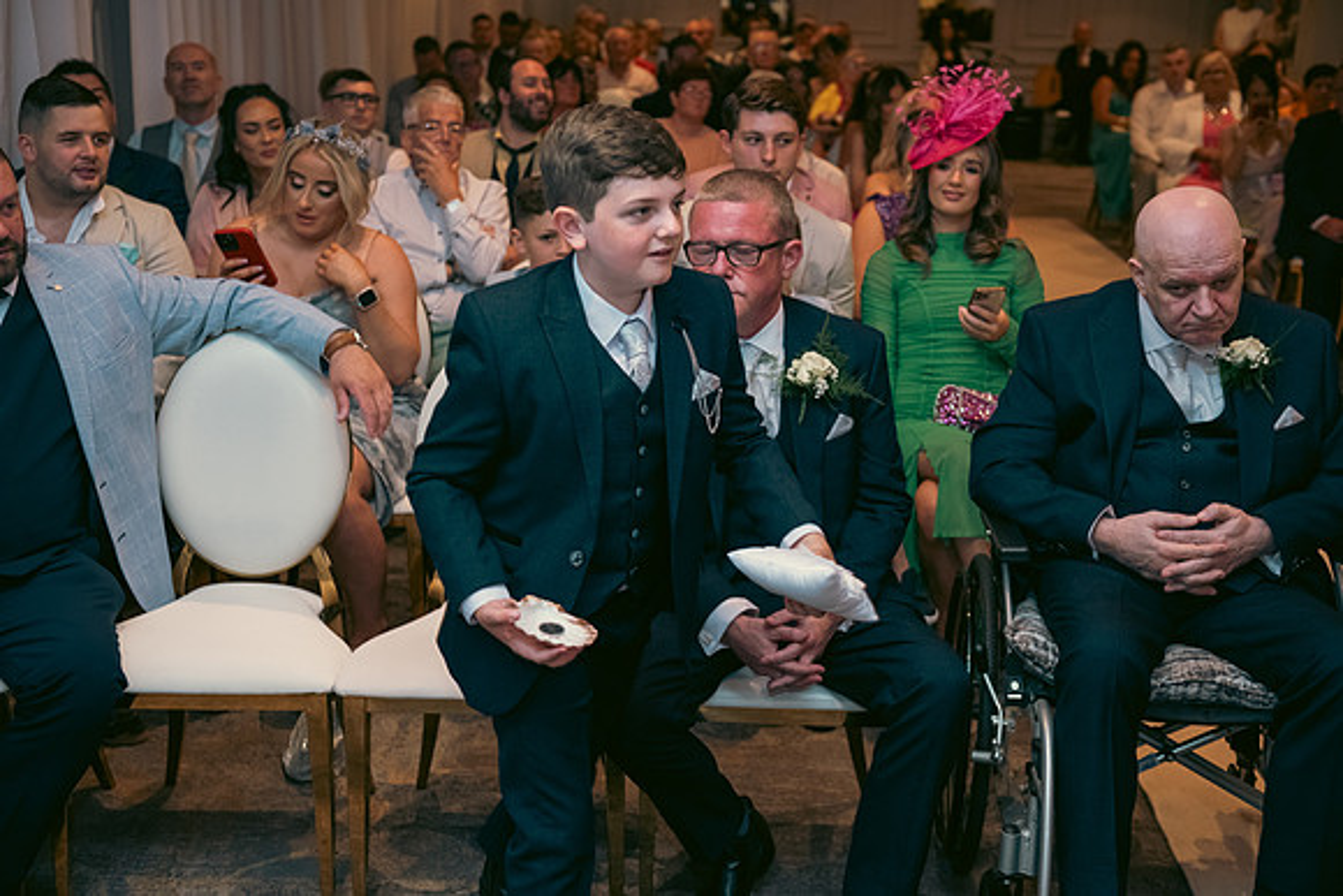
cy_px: 448
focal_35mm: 44
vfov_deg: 30.5
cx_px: 672
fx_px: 1642
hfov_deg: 44.5
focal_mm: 44
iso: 800
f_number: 3.5
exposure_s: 1/160
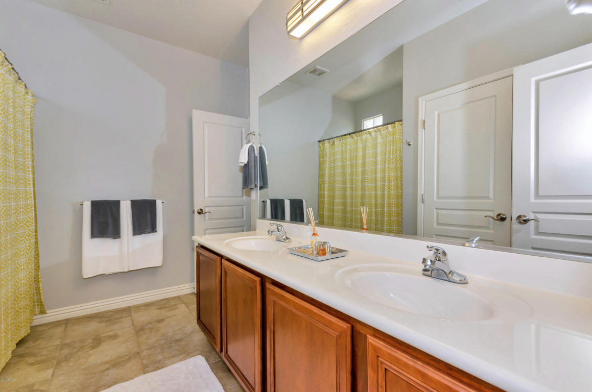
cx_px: 296
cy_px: 196
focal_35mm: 15
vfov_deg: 77.1
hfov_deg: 100.5
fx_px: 246
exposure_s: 1/60
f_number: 6.3
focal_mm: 10
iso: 320
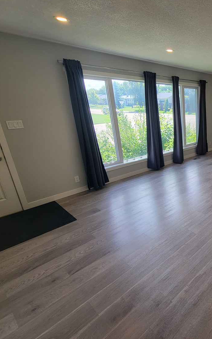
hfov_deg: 50.1
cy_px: 167
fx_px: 176
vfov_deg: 88.0
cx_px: 213
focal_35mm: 19
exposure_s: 1/120
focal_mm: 2.2
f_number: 2.2
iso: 50
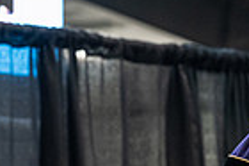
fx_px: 2459
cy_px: 233
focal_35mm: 356
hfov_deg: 5.7
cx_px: 406
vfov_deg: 3.8
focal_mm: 86
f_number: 4.5
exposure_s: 1/200
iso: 4000
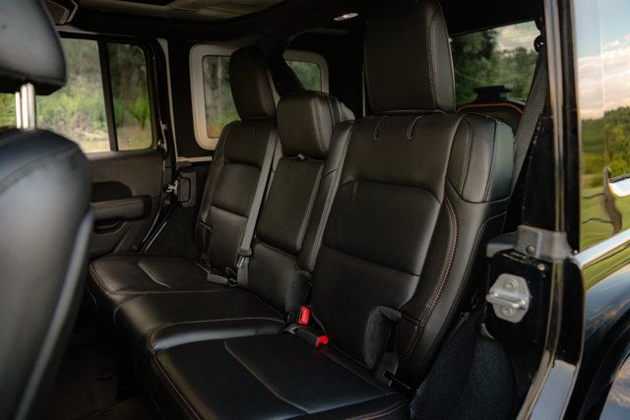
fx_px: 420
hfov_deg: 73.7
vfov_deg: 53.2
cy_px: 210
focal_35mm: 24
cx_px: 315
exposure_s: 1/250
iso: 1250
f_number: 2.8
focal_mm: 24
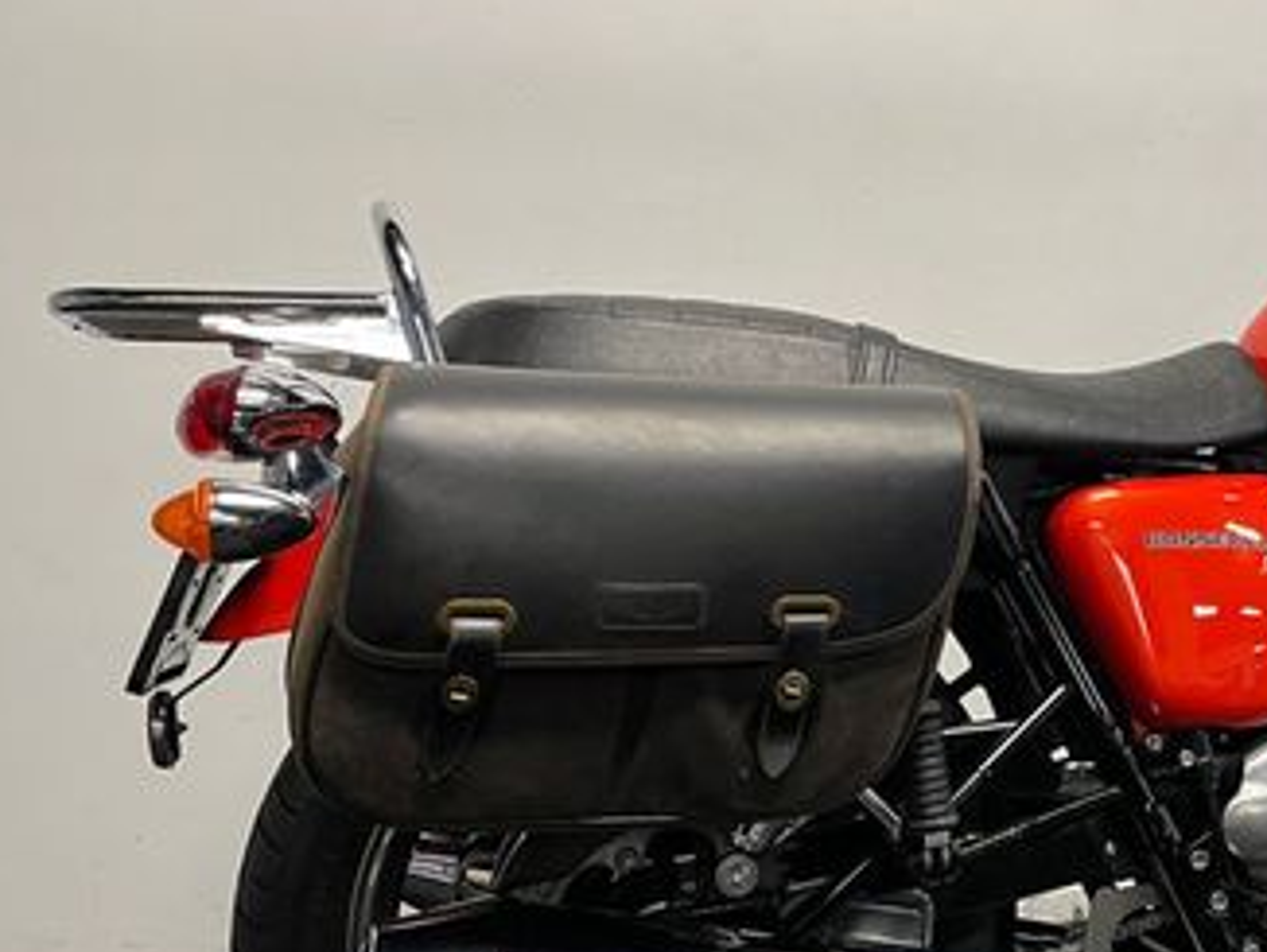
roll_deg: +0.3
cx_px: 1131
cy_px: 513
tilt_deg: -8.0
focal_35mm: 51
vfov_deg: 28.6
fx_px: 1868
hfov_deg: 35.4
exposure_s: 1/50
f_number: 1.6
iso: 80
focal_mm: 5.1
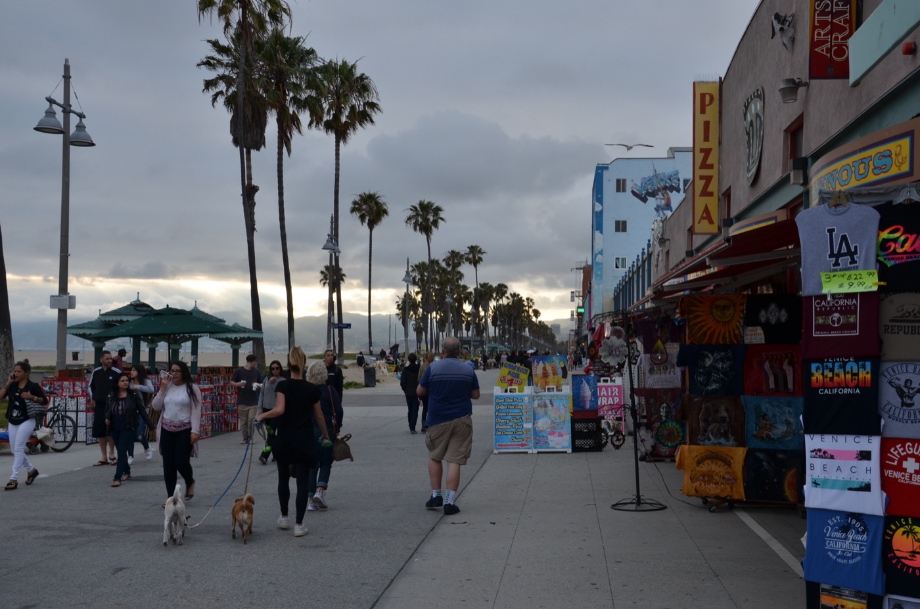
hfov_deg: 49.6
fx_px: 995
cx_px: 460
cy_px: 304
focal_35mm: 39
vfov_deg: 34.1
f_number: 5.6
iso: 200
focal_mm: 26
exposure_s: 1/125
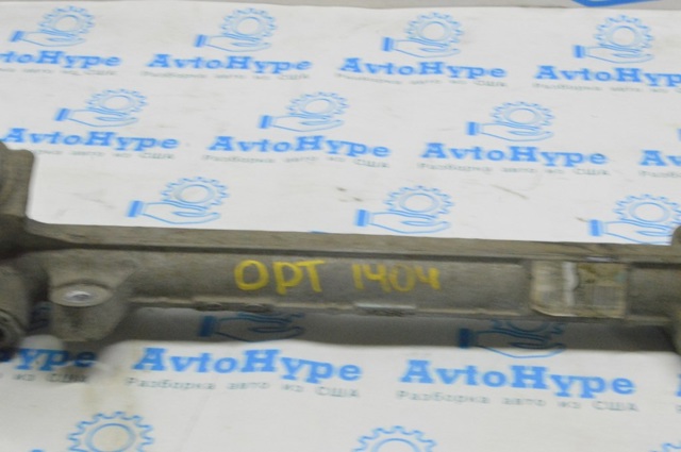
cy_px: 226
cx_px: 340
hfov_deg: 27.0
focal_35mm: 75
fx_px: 1417
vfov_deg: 18.1
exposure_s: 1/20
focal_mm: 50
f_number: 20
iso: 6400
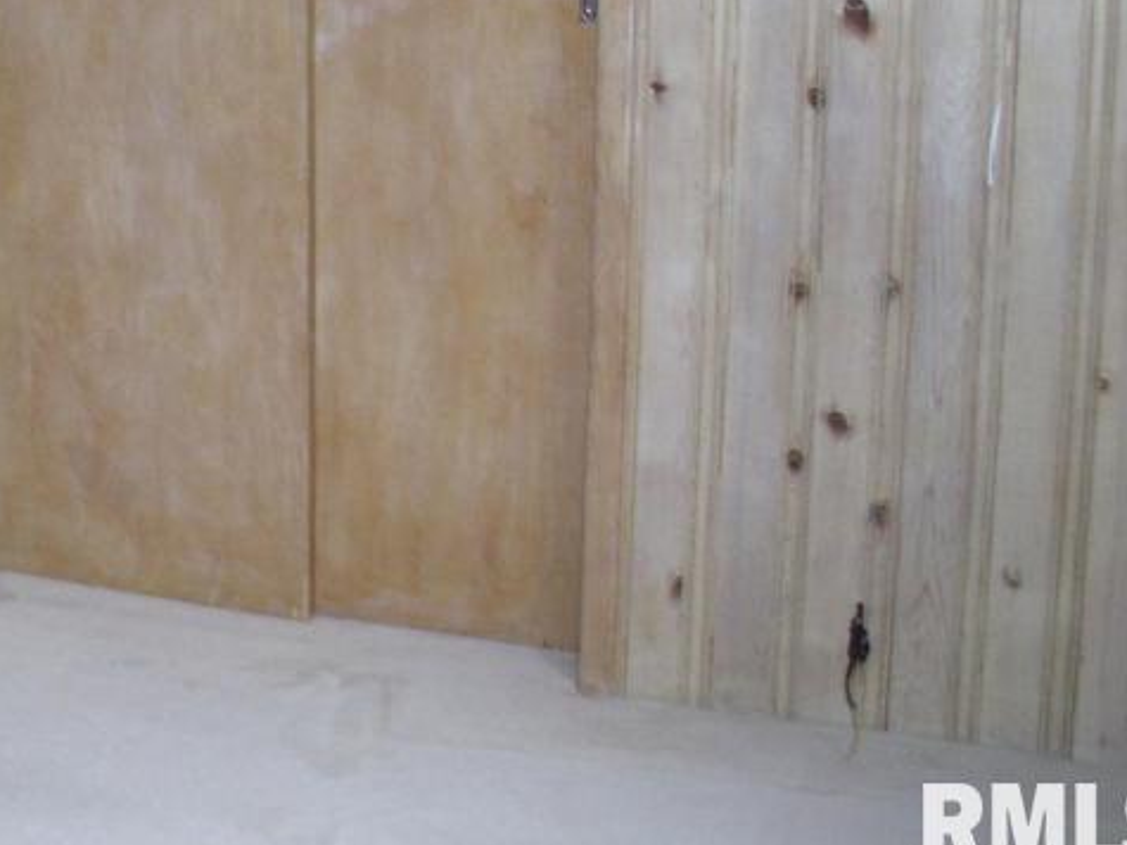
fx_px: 2669
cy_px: -8
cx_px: 69
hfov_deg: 23.1
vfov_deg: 17.5
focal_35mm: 82
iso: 400
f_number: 2.9
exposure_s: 1/60
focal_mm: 6.3
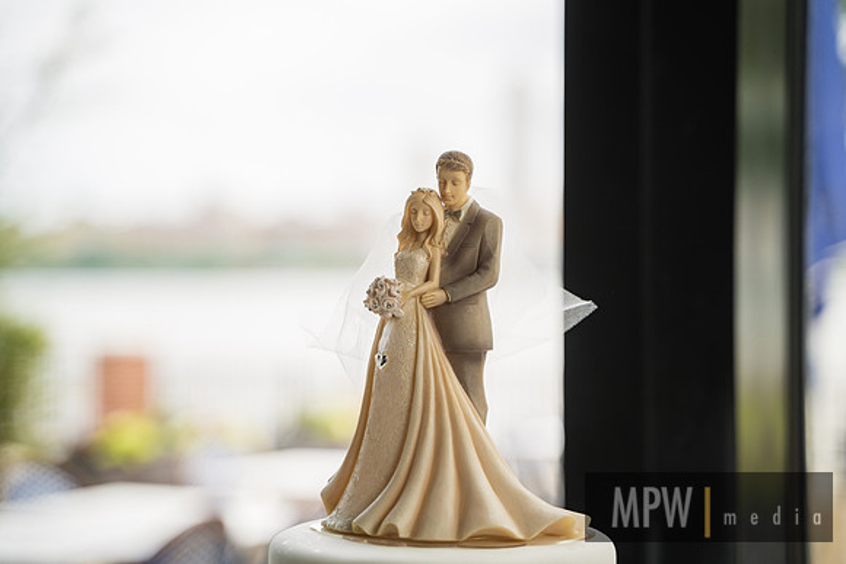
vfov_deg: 17.8
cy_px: 282
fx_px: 1801
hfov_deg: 26.4
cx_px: 423
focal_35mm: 77
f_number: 2.8
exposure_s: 1/250
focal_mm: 75
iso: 100
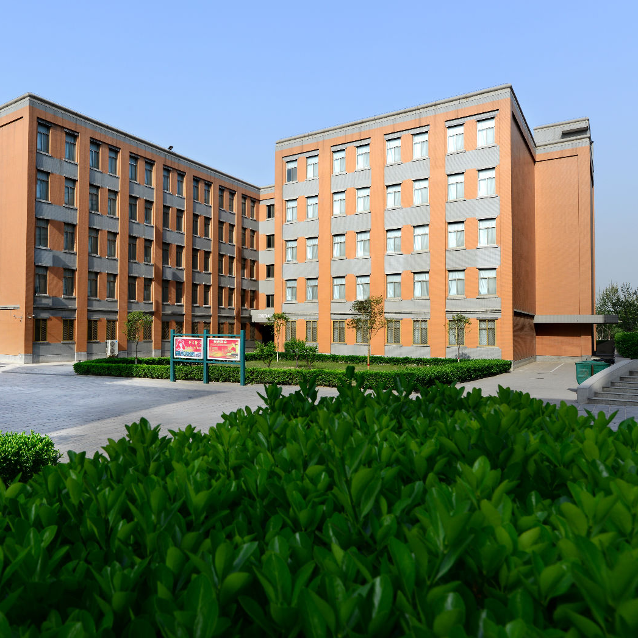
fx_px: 542
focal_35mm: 26
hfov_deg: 58.8
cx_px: 188
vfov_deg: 60.9
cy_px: 319
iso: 100
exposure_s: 1/125
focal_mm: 20
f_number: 11
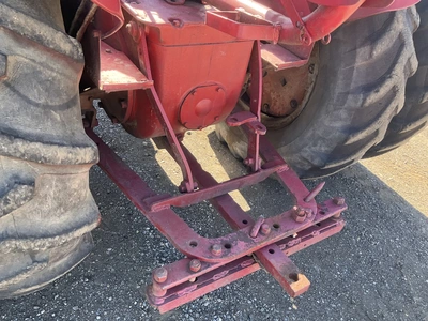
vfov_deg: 48.2
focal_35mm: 29
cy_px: 160
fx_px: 359
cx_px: 214
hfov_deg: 61.7
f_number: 1.8
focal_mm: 3
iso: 32
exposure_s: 1/170
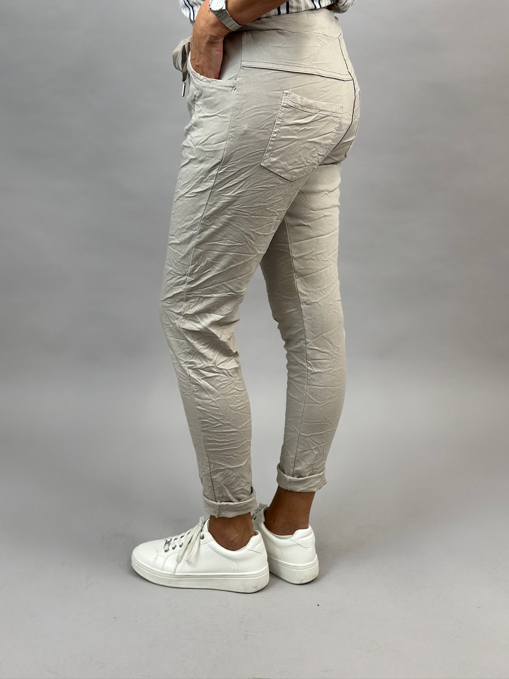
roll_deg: -3.3
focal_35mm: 48
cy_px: 340
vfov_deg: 39.7
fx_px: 941
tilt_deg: -17.4
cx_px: 254
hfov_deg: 30.3
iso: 80
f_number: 1.78
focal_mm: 6.86
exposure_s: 1/100
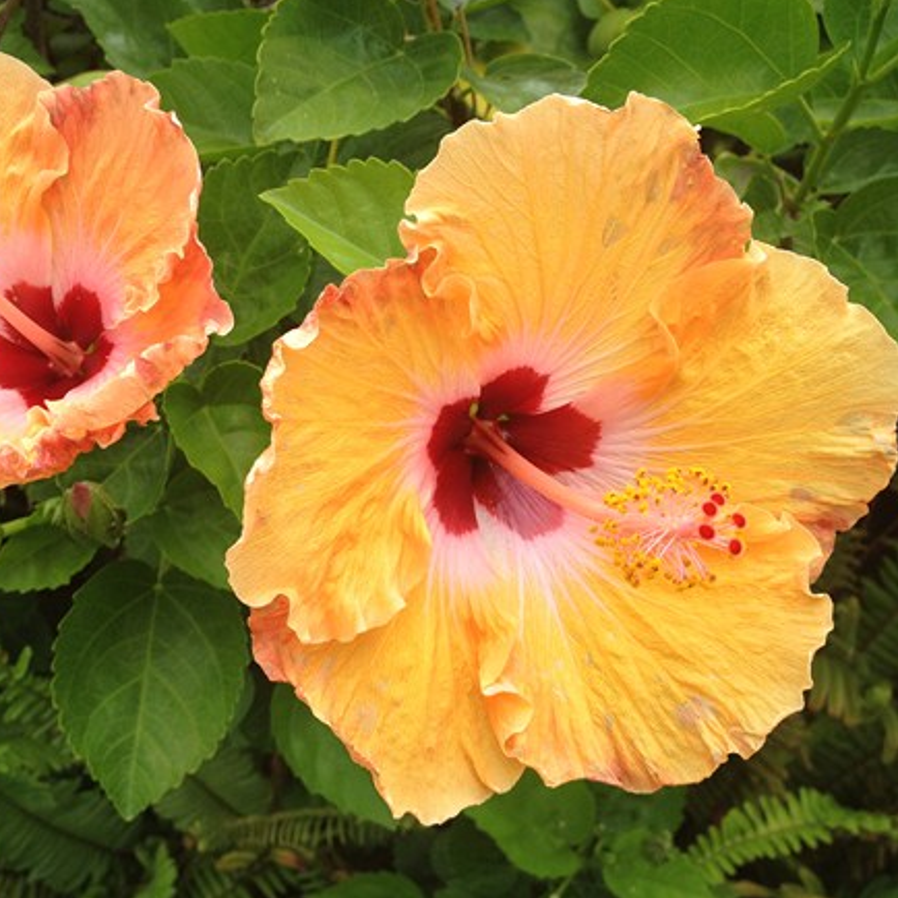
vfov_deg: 40.0
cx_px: 352
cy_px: 445
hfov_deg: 39.8
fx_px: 1233
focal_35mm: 42
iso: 64
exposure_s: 1/381
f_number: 2.4
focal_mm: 4.28
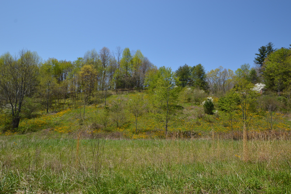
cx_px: 146
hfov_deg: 81.3
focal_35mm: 21
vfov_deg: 59.4
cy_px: 97
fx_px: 170
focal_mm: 14
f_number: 8
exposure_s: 1/250
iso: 100
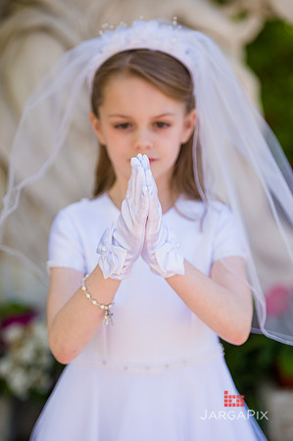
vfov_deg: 20.4
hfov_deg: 13.7
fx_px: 1224
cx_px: 146
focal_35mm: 100
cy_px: 220
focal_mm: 100
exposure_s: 1/800
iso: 200
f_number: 3.2
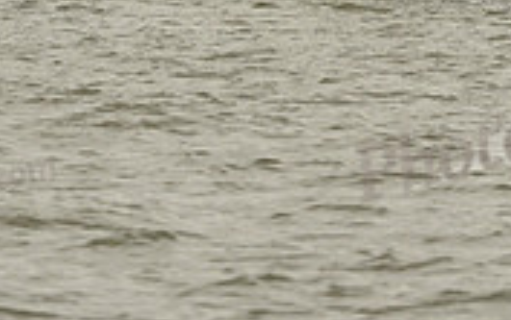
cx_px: 206
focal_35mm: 668
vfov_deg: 2.0
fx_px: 9312
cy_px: -274
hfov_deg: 3.1
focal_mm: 200
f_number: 9
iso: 400
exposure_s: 1/800
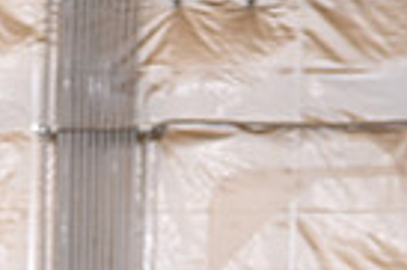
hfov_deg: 2.4
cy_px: 515
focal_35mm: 846
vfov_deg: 1.6
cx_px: -193
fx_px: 9553
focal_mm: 200
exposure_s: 1/250
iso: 1600
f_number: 3.5
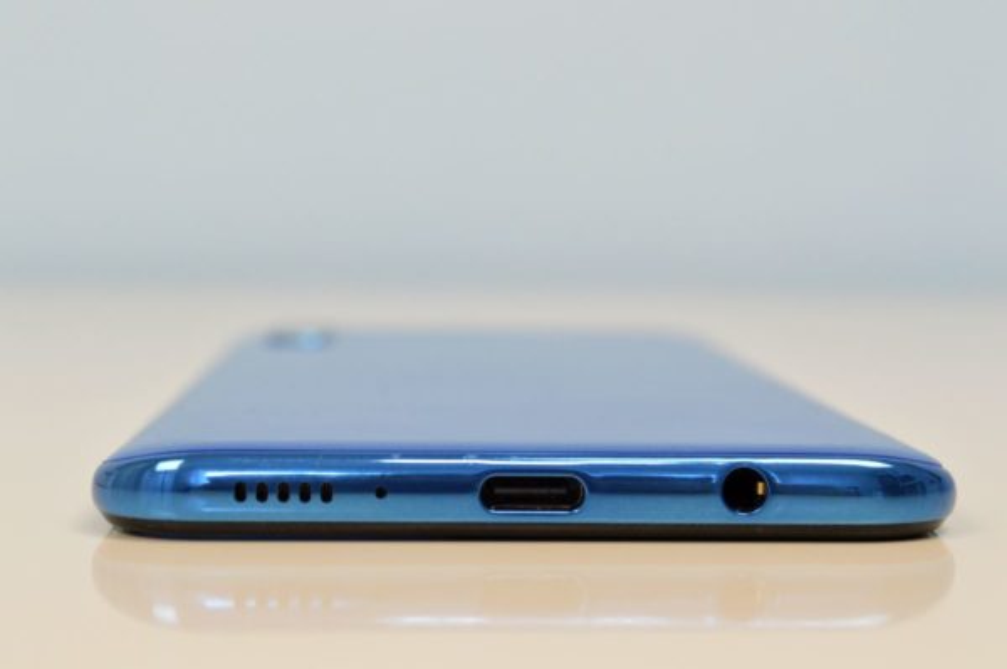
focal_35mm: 82
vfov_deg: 16.5
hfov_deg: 24.6
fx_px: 2306
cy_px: 334
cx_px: 504
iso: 1600
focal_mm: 55
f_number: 10
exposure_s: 1/25
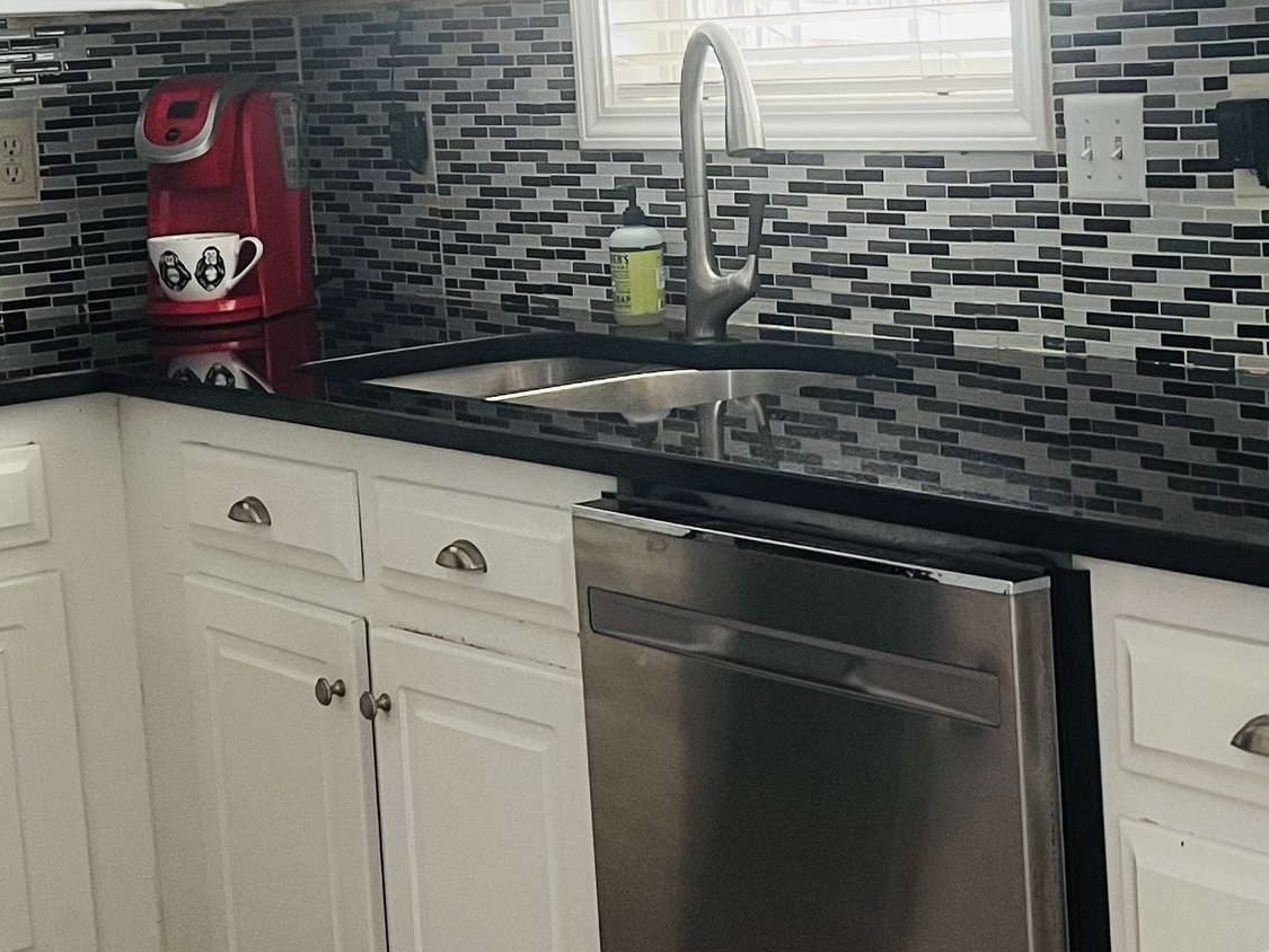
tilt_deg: -8.1
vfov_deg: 20.7
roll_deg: +2.9
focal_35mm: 71
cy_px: 324
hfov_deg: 27.0
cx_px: 973
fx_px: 2603
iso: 160
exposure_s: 1/60
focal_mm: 5.7
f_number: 1.5
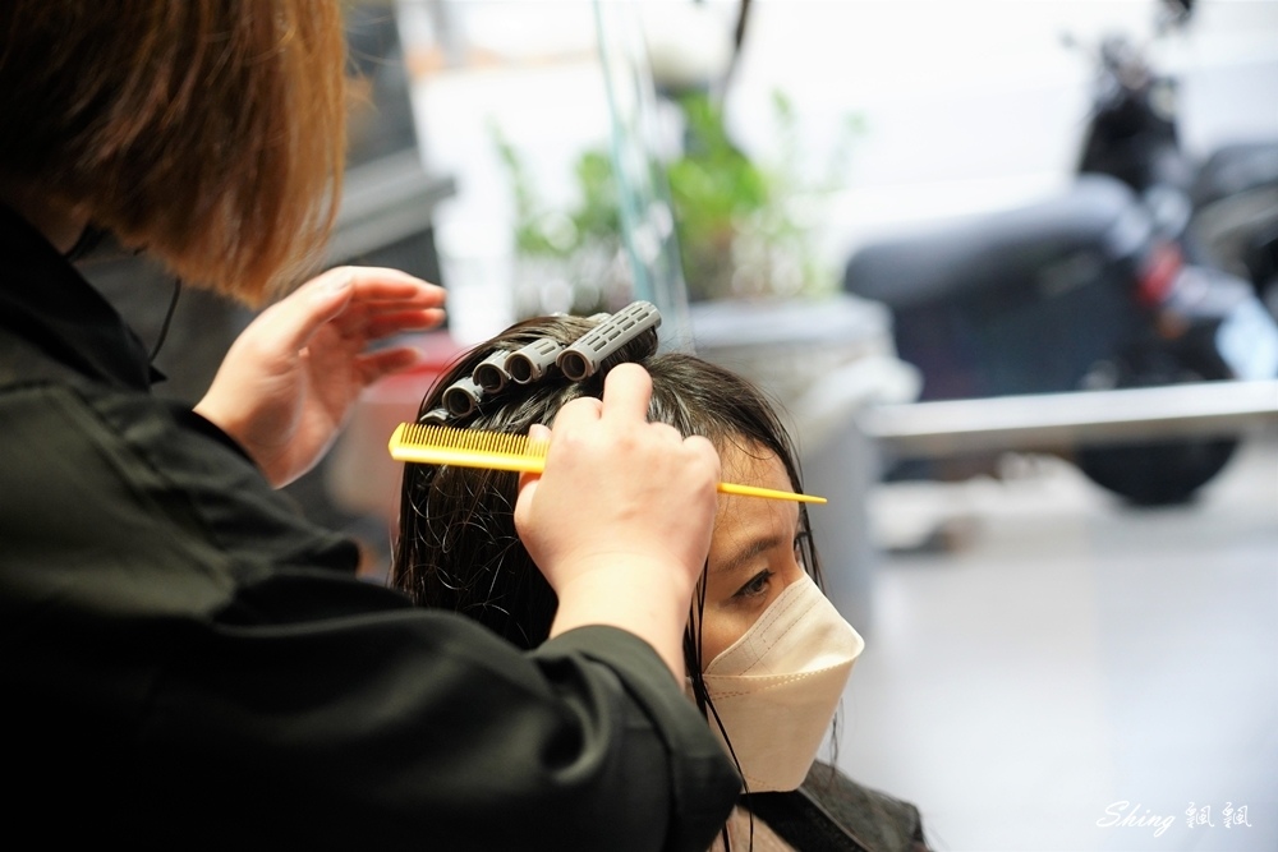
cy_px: 426
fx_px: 2982
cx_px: 639
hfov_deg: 24.2
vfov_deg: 16.3
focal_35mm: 84
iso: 1250
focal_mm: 84
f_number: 4
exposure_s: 1/100
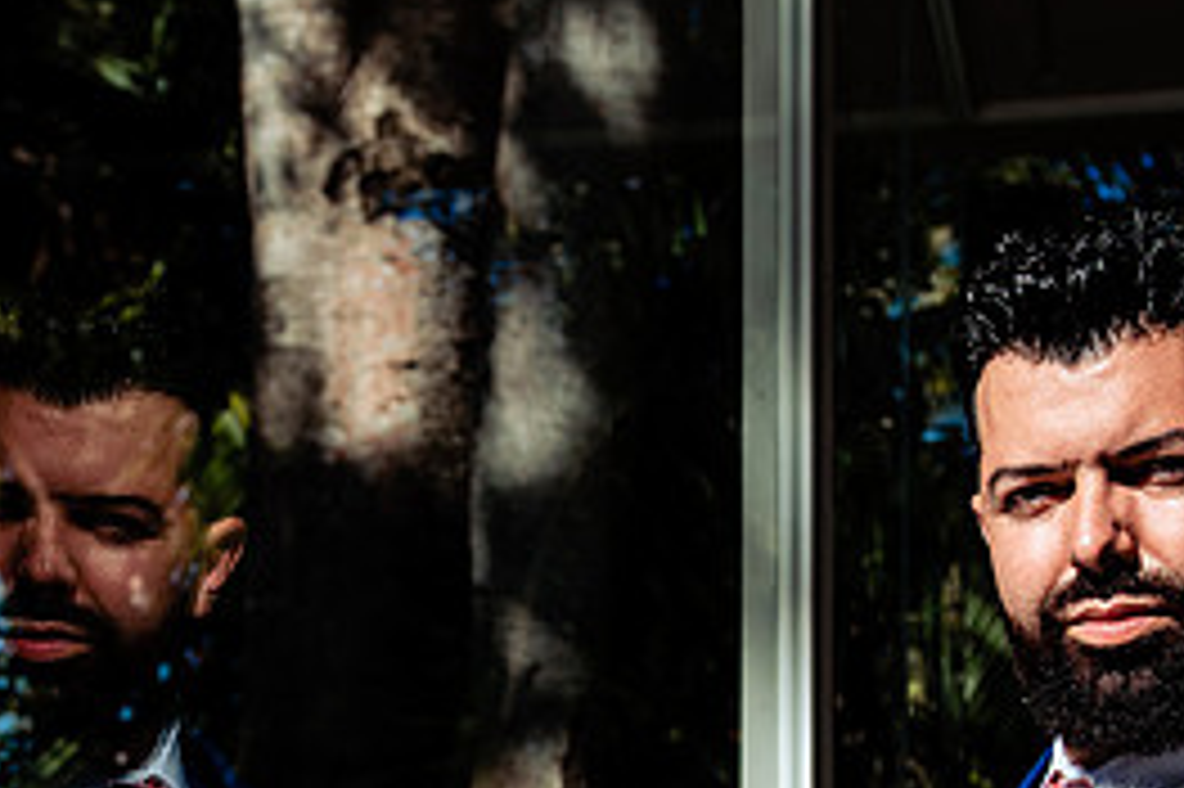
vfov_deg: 17.7
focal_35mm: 75
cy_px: 812
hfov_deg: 27.0
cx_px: 538
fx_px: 2465
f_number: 4
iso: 250
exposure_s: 1/2000
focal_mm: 31
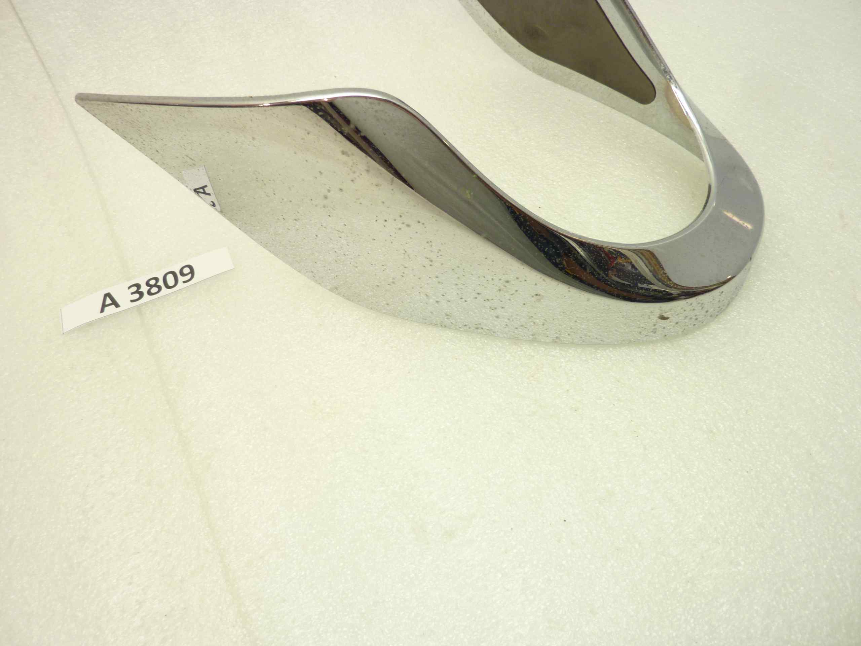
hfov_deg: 69.4
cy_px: 323
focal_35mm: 25
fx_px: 622
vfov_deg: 54.9
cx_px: 430
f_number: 3.3
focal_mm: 4.1
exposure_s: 1/15
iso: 80
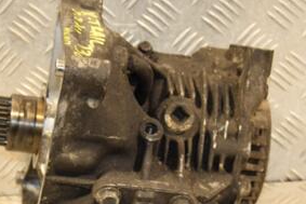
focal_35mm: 159
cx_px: 146
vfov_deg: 8.6
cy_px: 179
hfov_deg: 12.9
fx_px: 1352
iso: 800
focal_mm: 50
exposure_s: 1/125
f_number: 5
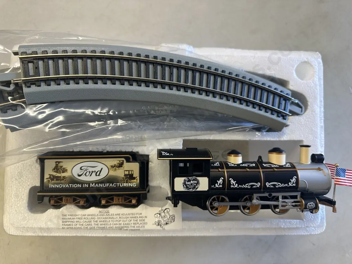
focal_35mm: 24
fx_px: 244
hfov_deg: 71.6
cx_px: 176
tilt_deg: -86.5
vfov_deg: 56.8
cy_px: 132
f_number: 1.78
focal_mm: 6.86
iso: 125
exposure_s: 1/100
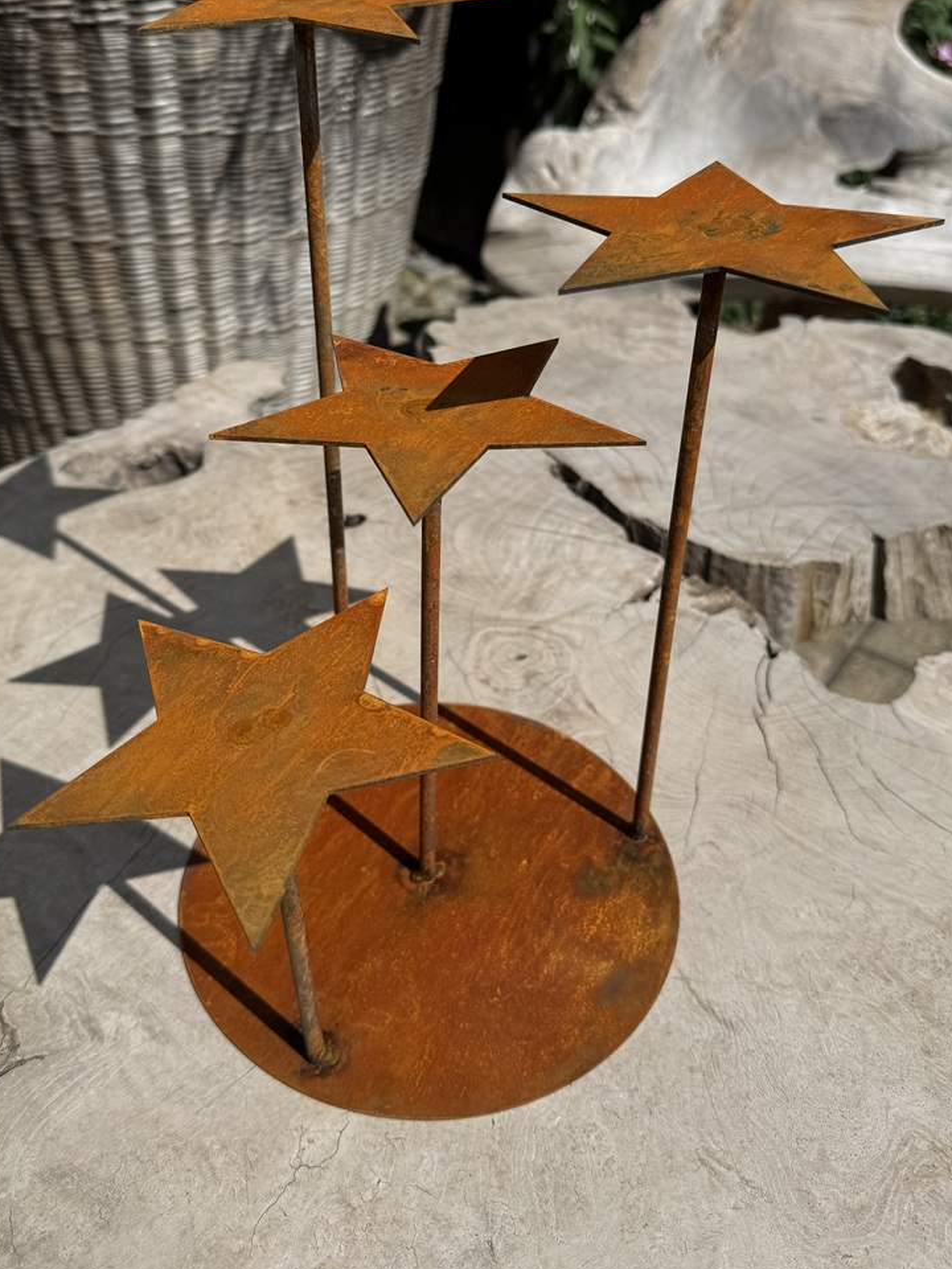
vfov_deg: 59.5
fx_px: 1100
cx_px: 451
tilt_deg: -32.7
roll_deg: -1.7
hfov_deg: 46.8
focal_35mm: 30
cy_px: 505
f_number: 1.78
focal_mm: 6.76
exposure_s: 1/7937
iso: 80
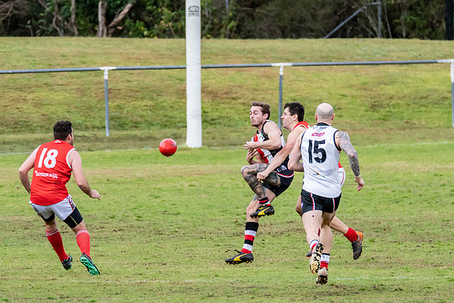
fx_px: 10310
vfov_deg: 1.7
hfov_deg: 2.5
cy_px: 185
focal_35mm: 817
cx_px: 321
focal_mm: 380
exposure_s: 1/2000
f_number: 7.1
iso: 1250
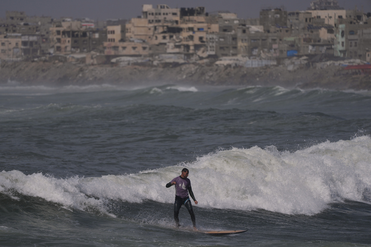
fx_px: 3843
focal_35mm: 373
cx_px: 186
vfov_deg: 3.7
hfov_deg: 5.5
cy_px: 124
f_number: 6.3
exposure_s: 1/3200
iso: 200
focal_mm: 373
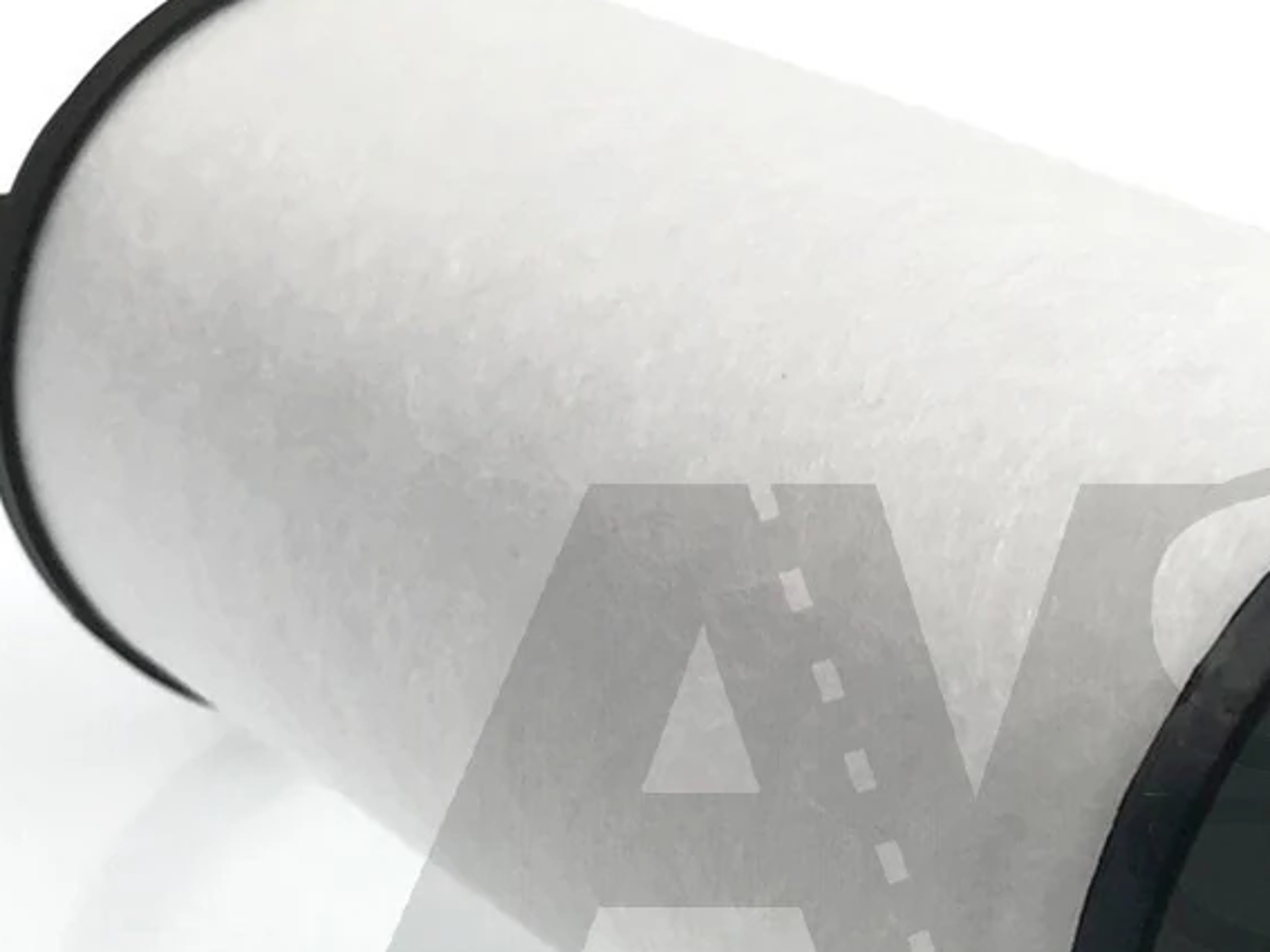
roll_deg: -0.9
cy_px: 784
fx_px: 2898
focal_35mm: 79
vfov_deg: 18.5
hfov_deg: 24.2
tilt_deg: -26.6
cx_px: 1086
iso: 20
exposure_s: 1/230
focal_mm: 3.99
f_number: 1.8
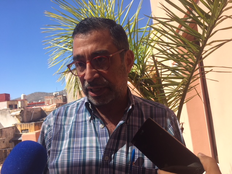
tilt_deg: +5.4
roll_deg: +6.0
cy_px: 87
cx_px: 116
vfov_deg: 48.2
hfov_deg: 61.7
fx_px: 194
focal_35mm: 29
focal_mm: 4.15
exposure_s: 1/615
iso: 25
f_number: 2.2
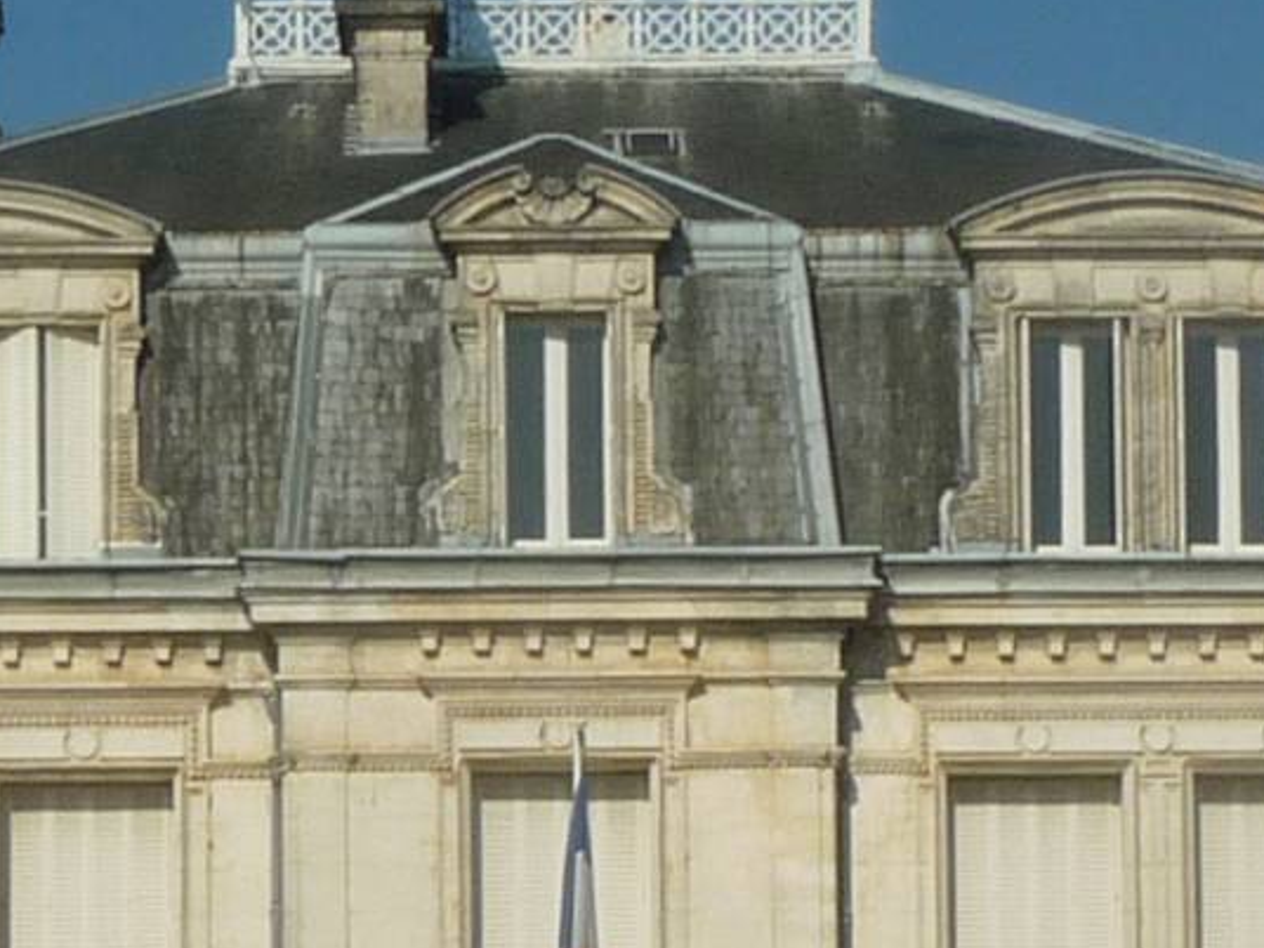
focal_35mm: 182
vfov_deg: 8.1
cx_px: 769
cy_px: 1137
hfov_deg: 10.9
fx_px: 6646
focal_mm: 6.2
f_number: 8
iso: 100
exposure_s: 1/640
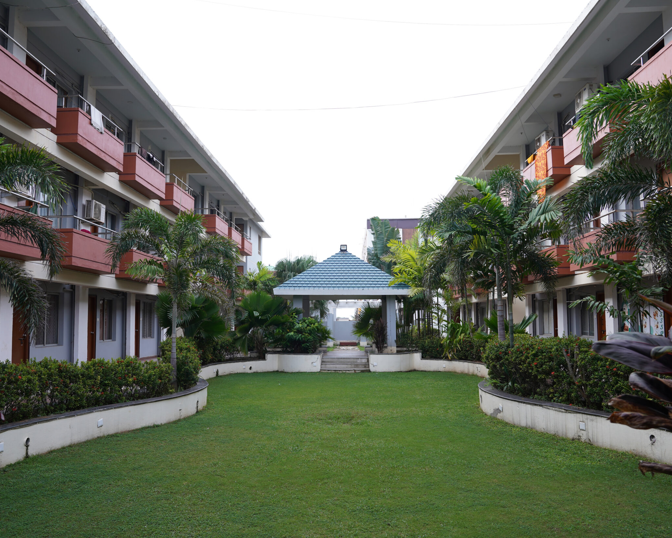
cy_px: 275
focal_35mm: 28
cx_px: 330
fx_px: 557
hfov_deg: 62.2
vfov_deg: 51.5
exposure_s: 1/125
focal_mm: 24
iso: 125
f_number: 5.6
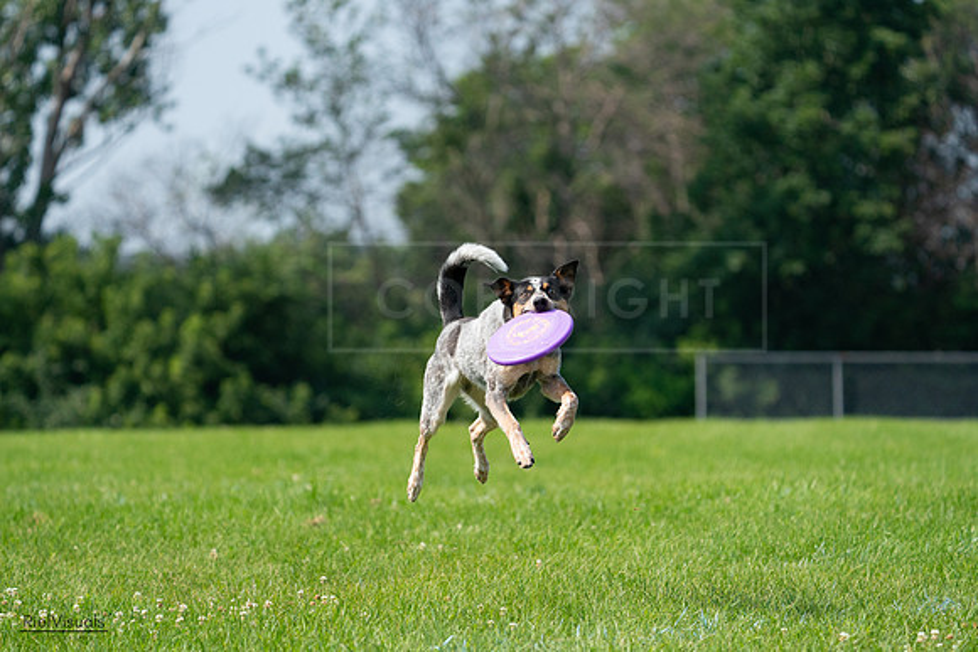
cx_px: 489
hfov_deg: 8.5
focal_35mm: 243
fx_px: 6603
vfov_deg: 5.7
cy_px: 326
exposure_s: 1/4000
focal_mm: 243
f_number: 5.6
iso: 1250
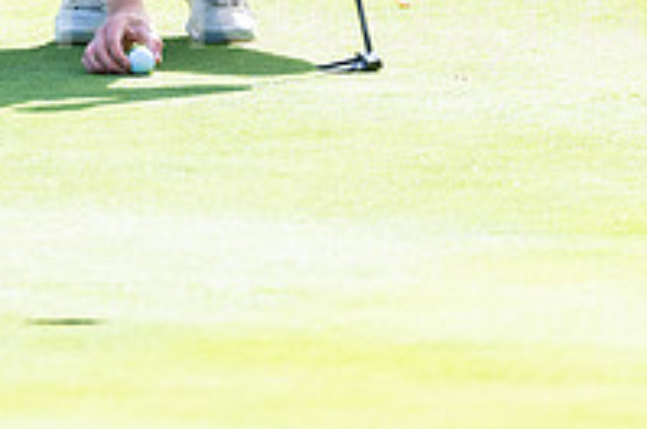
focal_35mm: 874
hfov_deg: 2.4
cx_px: 478
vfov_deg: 1.6
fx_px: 15682
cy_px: -156
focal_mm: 200
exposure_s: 1/800
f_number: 4
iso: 200
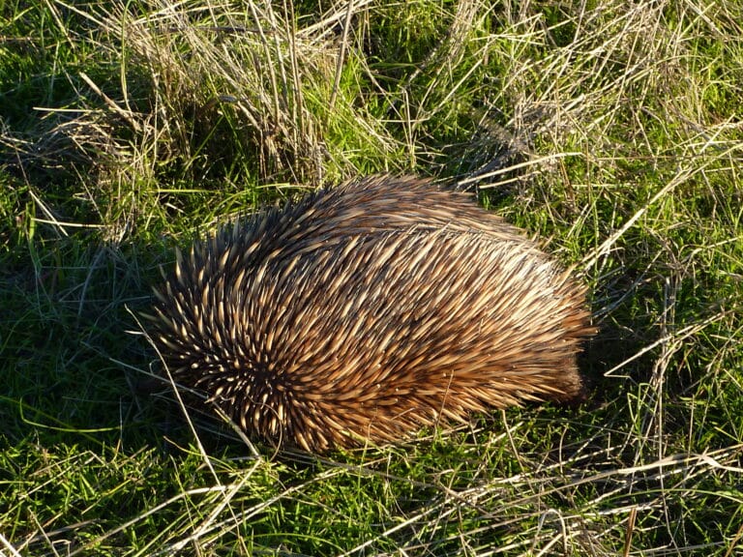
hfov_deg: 21.8
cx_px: 372
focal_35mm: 90
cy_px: 278
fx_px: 1932
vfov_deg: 16.4
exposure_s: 1/125
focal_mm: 10.3
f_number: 4
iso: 80
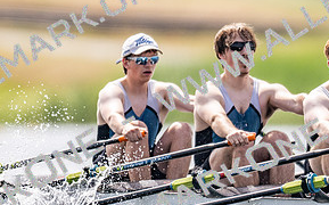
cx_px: 294
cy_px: 115
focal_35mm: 1842
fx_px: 16500
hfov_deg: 1.1
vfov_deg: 0.7
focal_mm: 600
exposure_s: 1/2500
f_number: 4
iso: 180
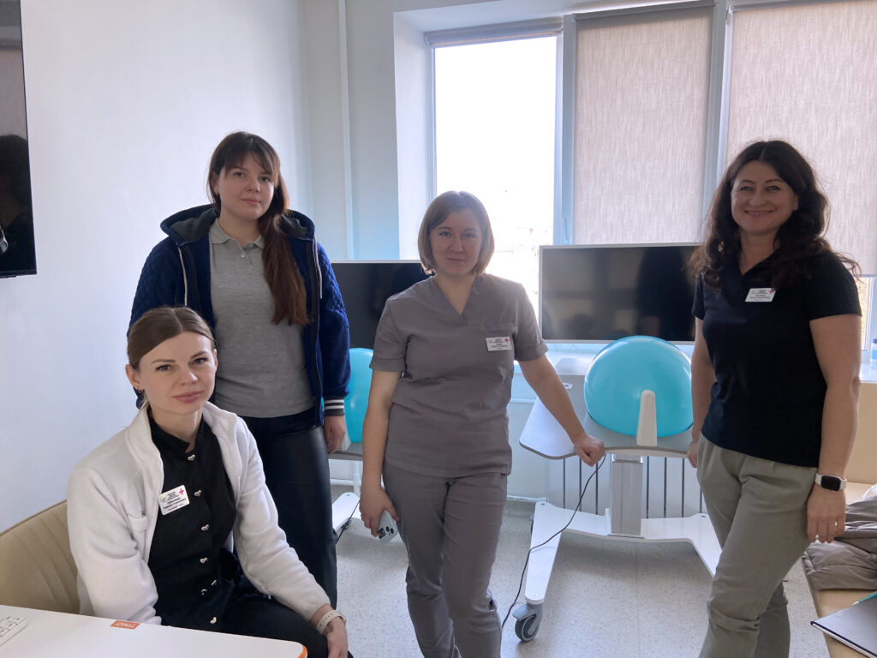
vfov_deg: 53.1
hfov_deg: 67.3
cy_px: 329
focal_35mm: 26
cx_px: 438
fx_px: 659
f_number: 1.8
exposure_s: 1/121
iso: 125
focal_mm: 4.25
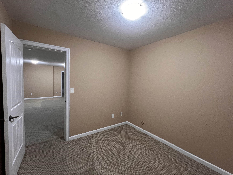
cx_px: 113
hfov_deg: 102.0
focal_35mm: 14
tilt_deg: -3.7
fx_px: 94
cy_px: 86
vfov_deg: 85.7
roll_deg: -1.4
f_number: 1.8
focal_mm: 1.57
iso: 400
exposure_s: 1/60
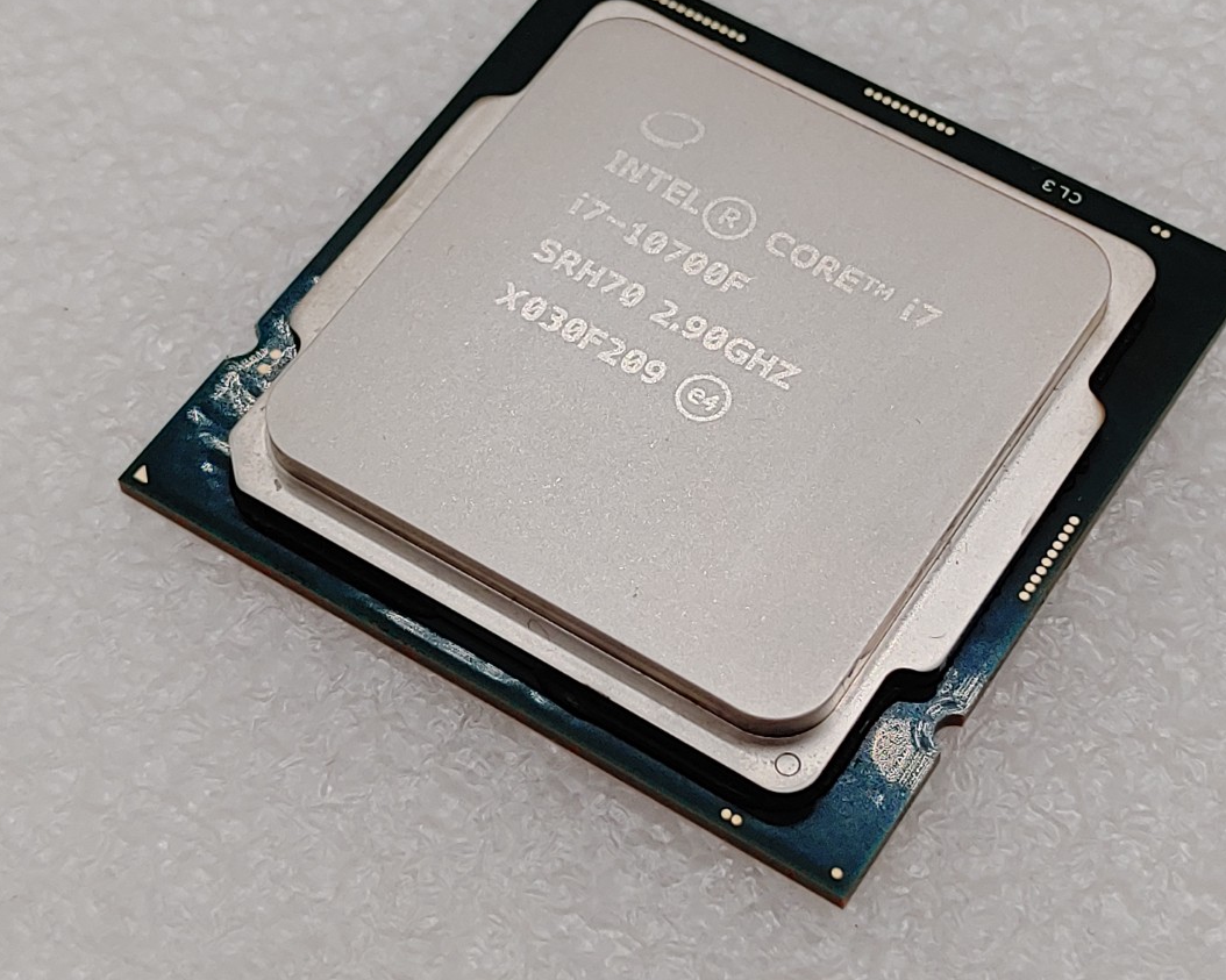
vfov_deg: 20.2
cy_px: 417
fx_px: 2757
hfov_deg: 25.1
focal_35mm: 76
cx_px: 680
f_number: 1.8
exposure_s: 1/290
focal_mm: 4.36
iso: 50
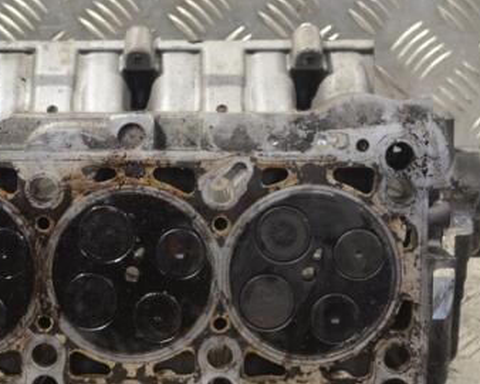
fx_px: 1136
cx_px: 155
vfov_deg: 19.1
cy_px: 225
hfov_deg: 23.7
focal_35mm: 80
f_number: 4.8
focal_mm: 32
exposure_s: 1/30
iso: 280
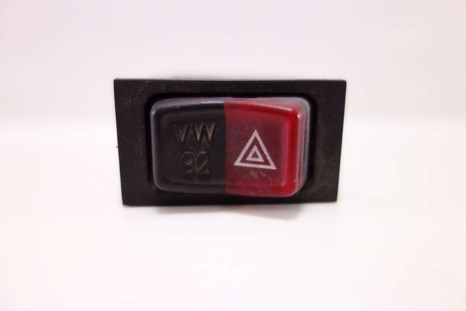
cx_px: 233
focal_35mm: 28
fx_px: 362
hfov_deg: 65.5
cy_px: 156
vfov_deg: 46.4
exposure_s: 1/100
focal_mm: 10.4
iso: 125
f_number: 2
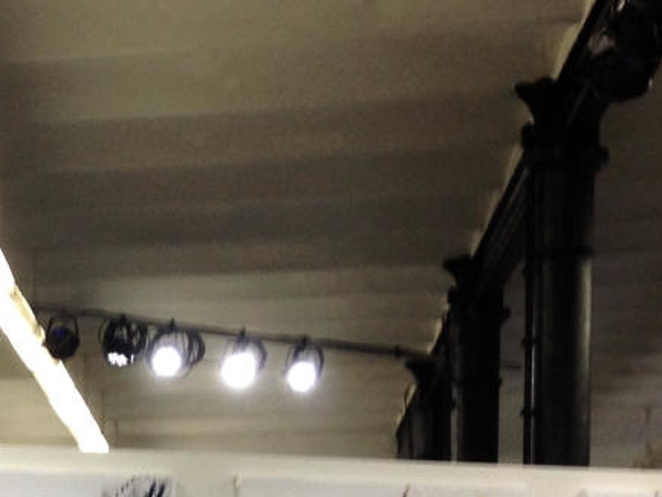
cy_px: 820
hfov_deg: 15.4
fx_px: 2334
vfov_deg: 11.5
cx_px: -185
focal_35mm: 122
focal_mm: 4.12
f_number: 2.4
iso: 64
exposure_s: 1/20
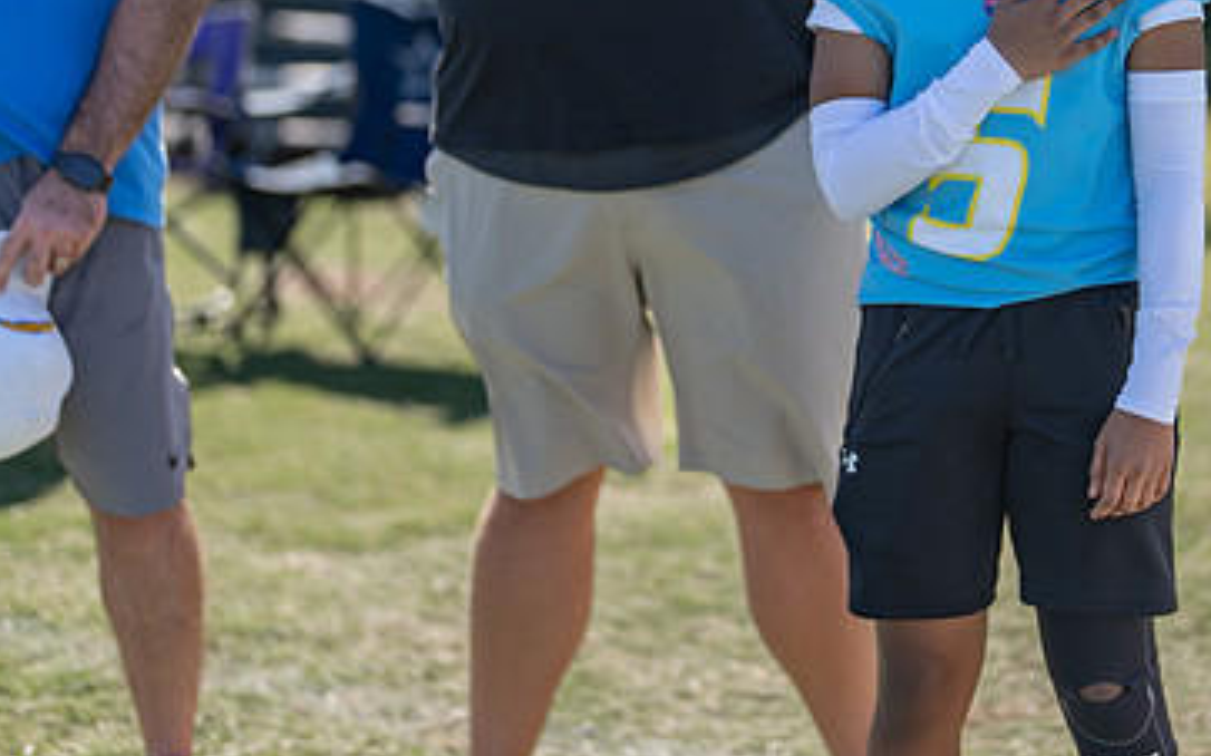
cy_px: 51
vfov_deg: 13.7
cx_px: 901
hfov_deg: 21.9
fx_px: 3101
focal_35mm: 94
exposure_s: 1/4000
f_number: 1.2
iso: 100
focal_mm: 50
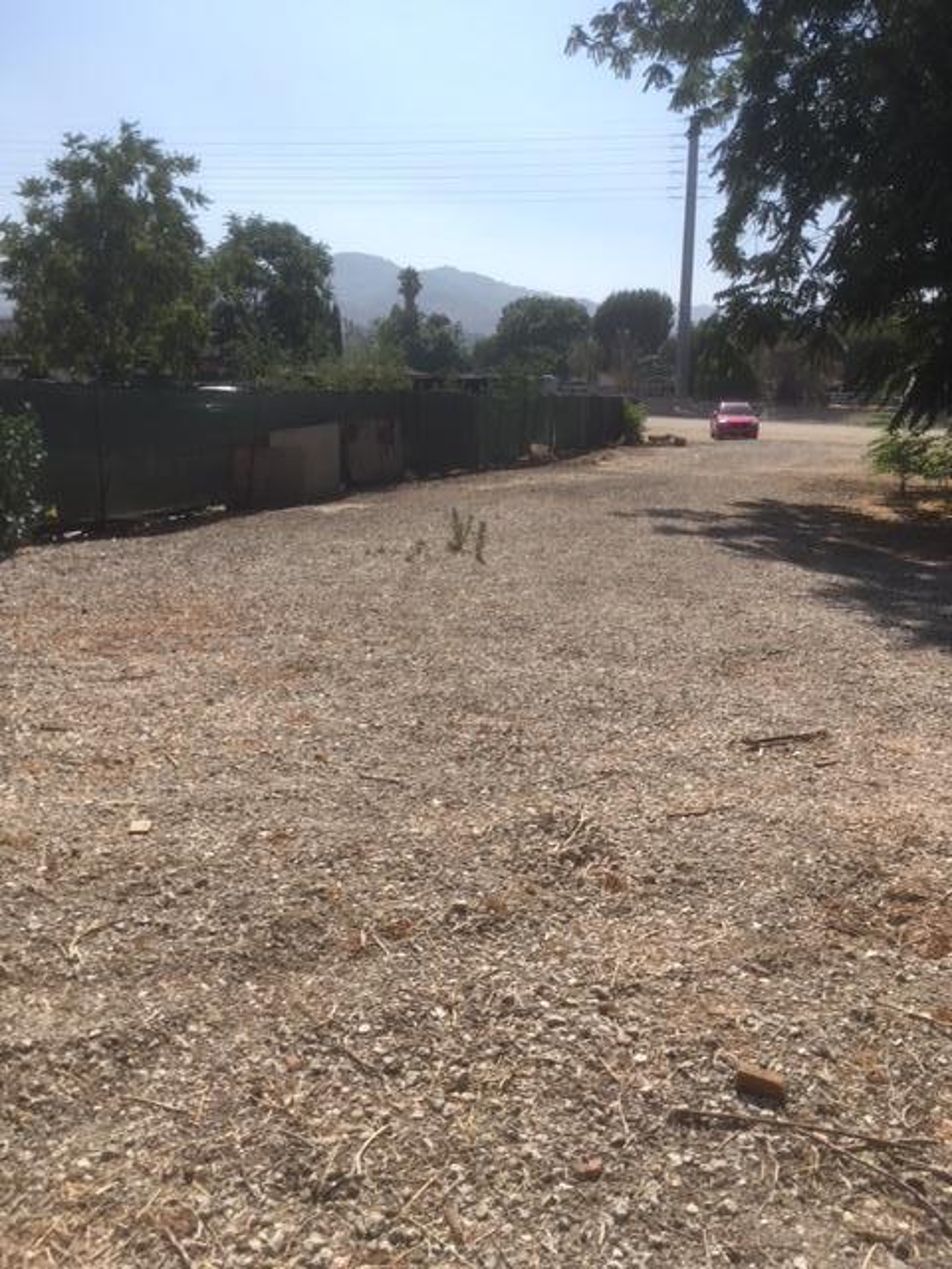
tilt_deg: -17.5
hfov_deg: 48.2
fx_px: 1063
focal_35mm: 29
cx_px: 476
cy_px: 634
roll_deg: -0.2
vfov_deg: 61.7
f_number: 2.2
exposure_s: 1/1479
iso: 25
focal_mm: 4.15
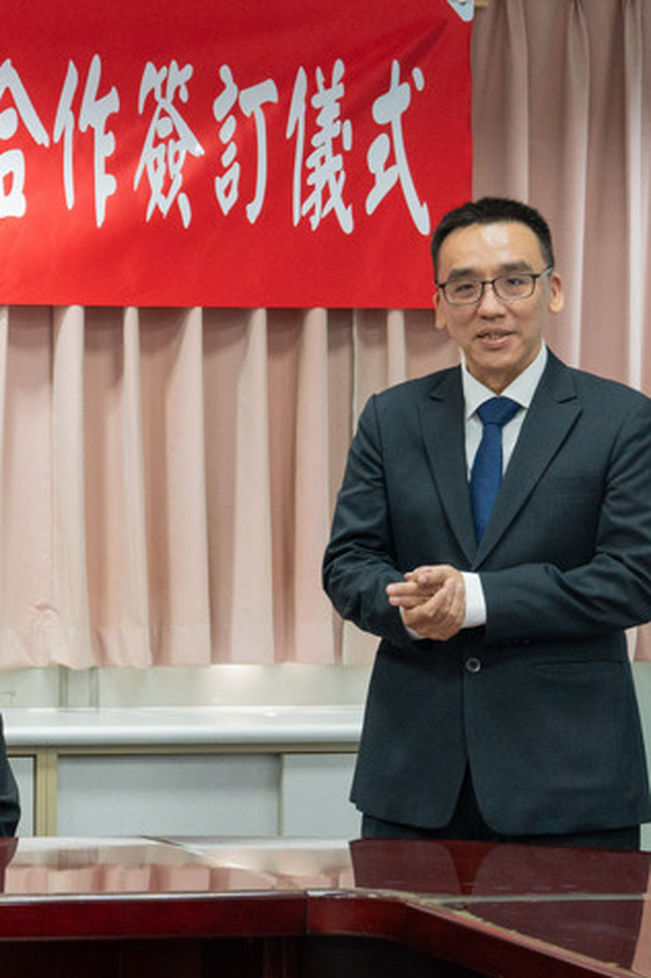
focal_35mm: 143
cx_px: -135
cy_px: 588
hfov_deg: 9.4
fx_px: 3884
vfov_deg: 14.3
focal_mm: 60.7
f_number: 5.6
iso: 3200
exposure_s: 1/125
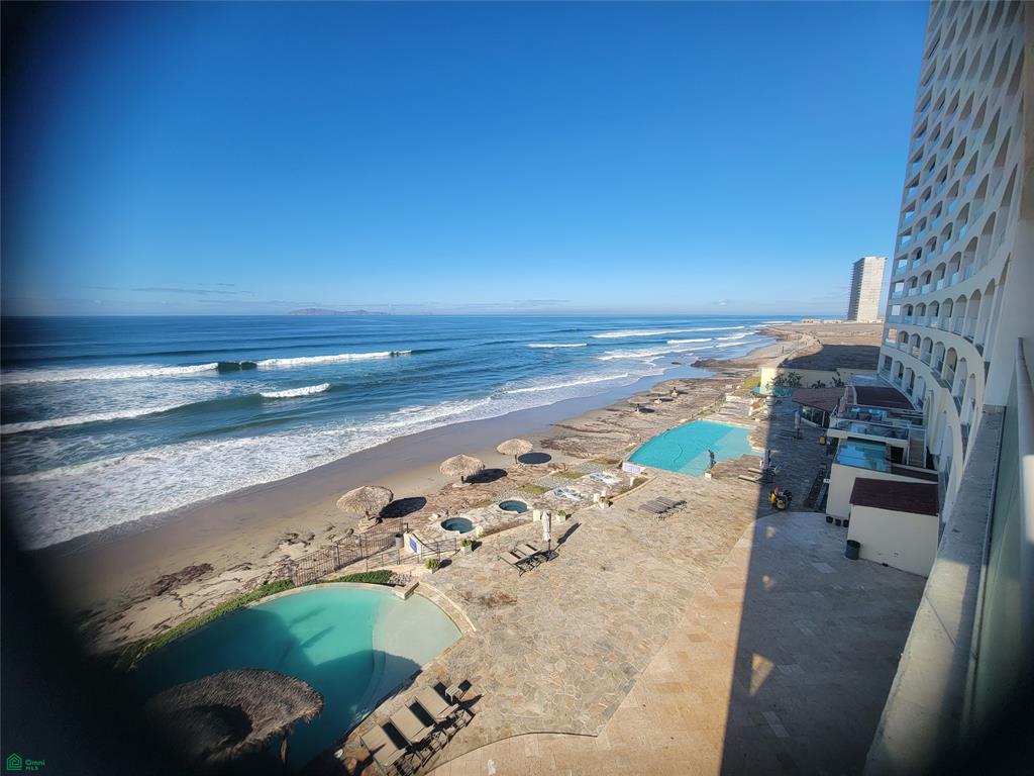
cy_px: 388
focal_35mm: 13
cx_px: 517
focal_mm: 2.2
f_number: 2.2
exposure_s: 1/1391
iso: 50
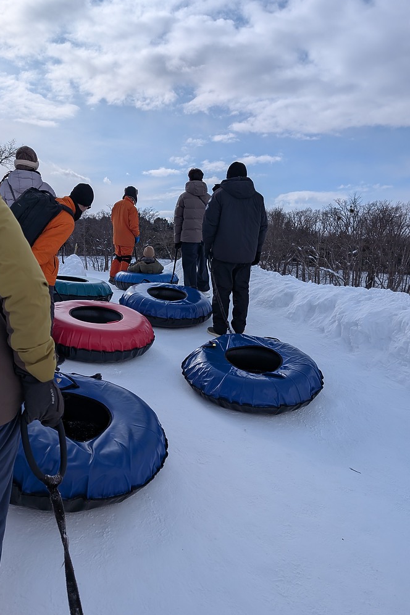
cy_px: 310
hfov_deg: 49.5
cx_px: 186
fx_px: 444
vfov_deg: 69.4
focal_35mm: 26
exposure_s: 1/3311
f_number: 1.68
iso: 19
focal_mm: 6.9
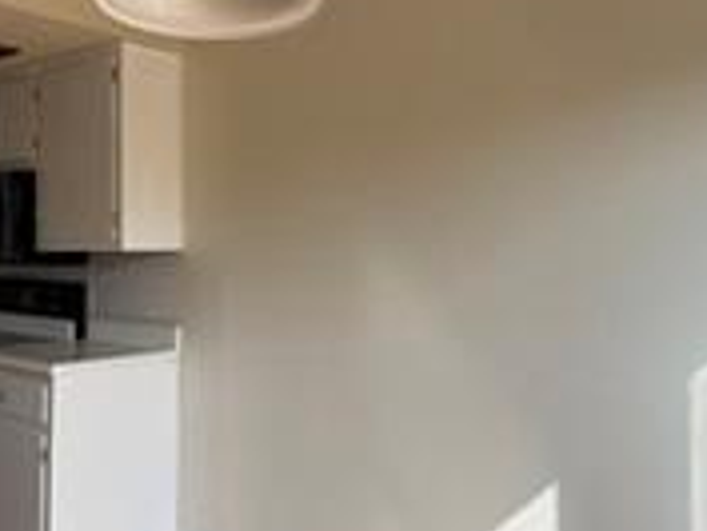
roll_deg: -0.5
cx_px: 240
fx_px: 777
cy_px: 228
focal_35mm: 38
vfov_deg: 37.7
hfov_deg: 48.2
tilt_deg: +1.1
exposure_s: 1/99
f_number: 2.2
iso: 80
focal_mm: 2.22
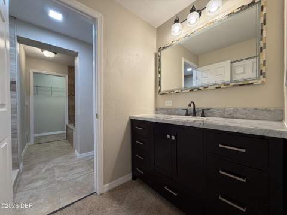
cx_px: 144
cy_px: 108
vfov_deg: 85.6
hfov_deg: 102.1
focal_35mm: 14
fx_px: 116
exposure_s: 1/120
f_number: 2.2
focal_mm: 2.22
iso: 250
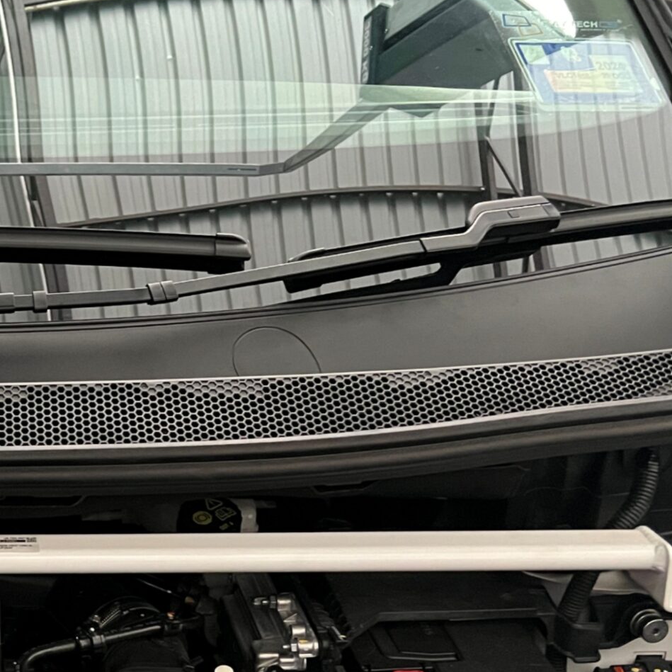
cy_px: 571
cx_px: -79
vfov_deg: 27.0
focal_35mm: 62
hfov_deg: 25.6
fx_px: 1362
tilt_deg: -33.1
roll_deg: +0.8
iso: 640
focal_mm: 5.7
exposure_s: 1/36
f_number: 1.5
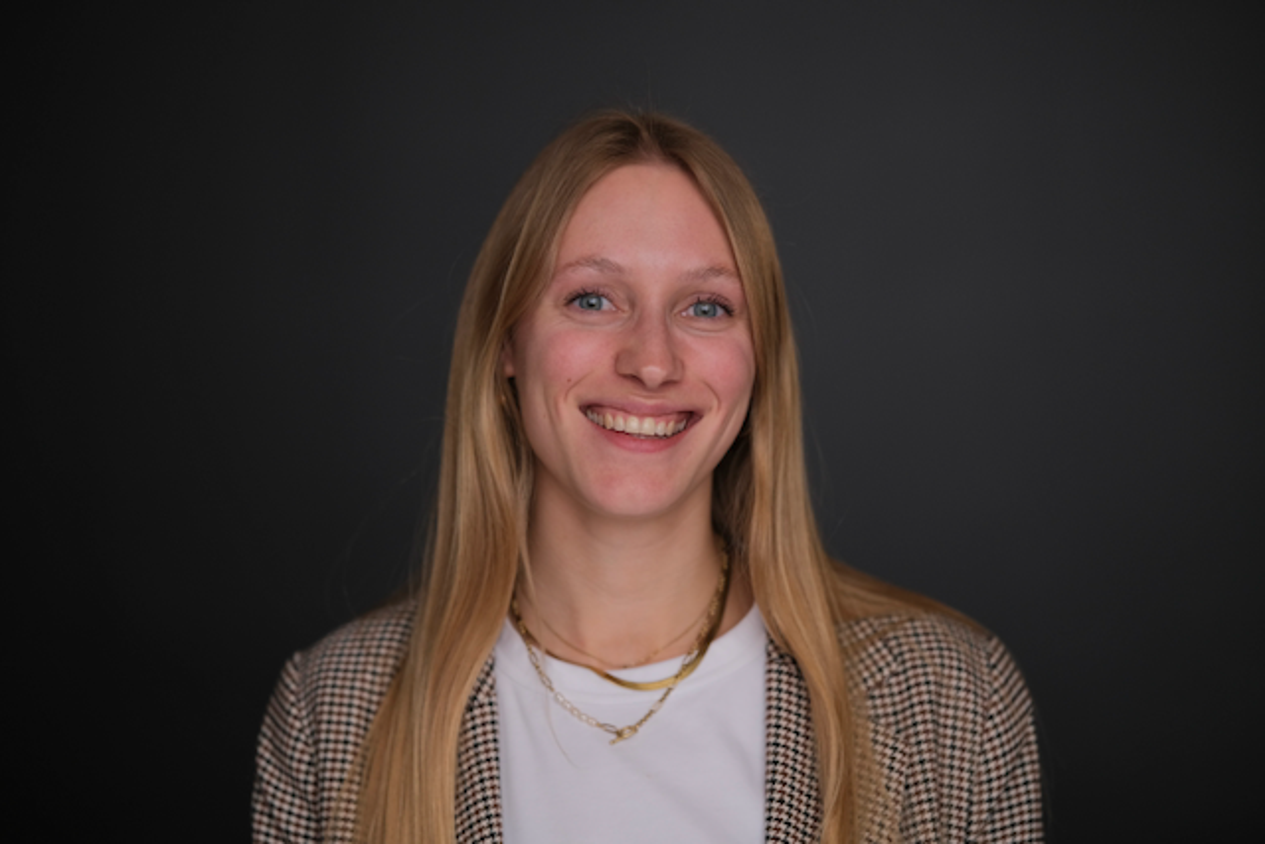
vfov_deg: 12.1
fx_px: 3971
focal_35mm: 113
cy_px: 422
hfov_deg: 18.1
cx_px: 632
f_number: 1.2
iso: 400
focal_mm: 75
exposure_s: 1/350
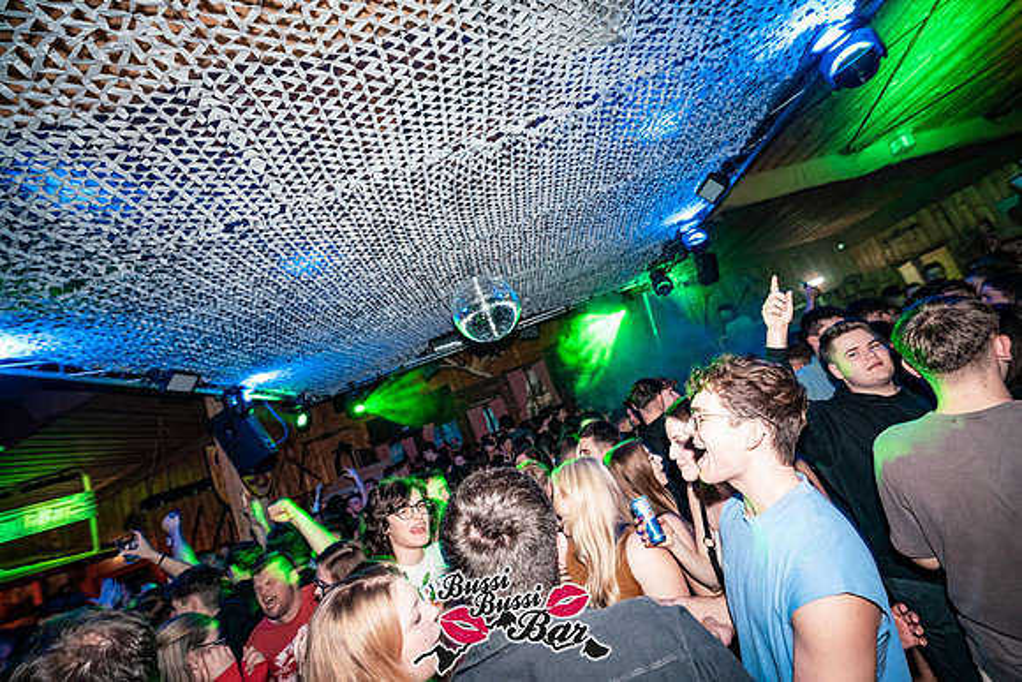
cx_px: 511
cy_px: 341
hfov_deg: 96.7
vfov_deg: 73.8
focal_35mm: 16
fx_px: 454
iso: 1600
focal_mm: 16
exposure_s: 1/60
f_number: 4
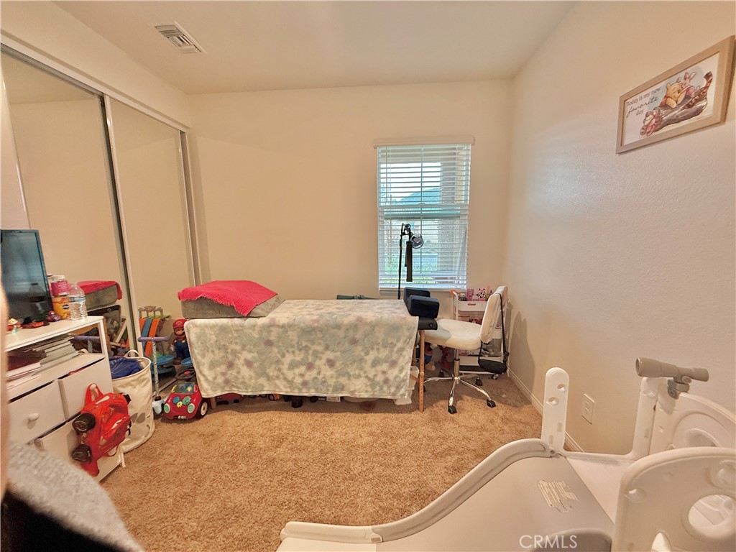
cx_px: 368
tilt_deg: -8.5
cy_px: 276
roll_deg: +0.8
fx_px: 298
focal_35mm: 14
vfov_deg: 85.7
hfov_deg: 102.1
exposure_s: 1/60
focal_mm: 2.22
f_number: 2.2
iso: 200
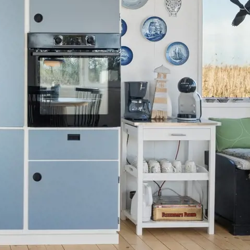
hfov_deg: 26.6
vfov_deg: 27.9
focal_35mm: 61
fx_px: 498
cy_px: 79
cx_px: 1
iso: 200
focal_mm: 12
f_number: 8
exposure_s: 1/640
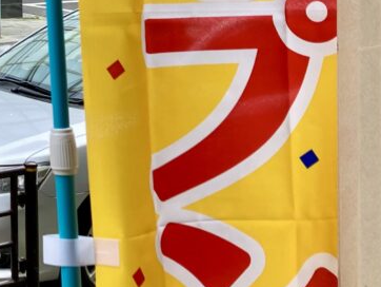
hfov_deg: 18.3
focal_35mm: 99
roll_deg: +0.5
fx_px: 1090
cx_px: -133
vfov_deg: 14.6
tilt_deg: -4.2
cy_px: -30
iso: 20
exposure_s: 1/116
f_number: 1.8
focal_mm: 3.99
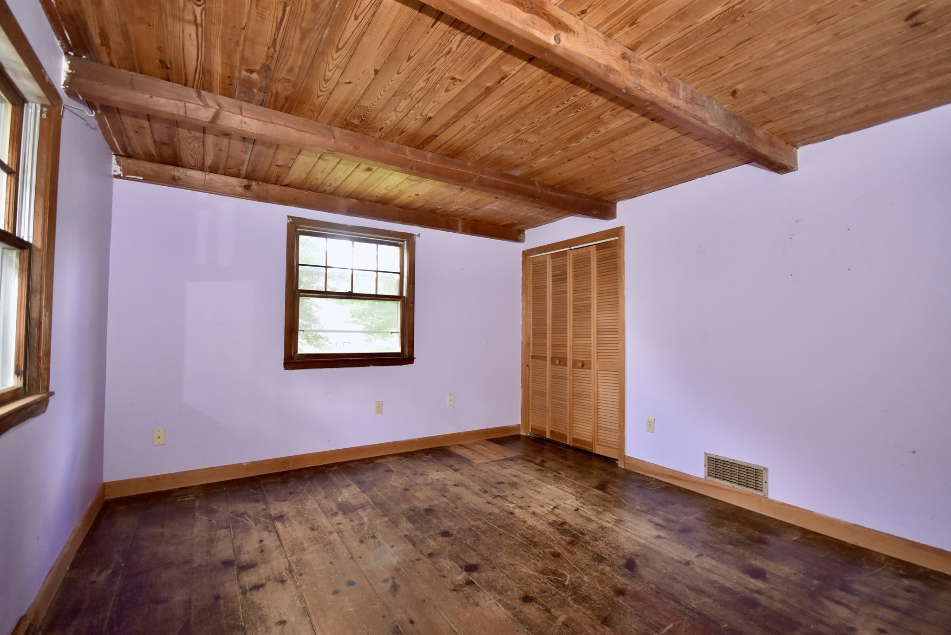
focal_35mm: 15
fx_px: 396
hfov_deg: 100.4
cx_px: 476
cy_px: 318
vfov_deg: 77.4
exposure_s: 1/60
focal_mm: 10
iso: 1250
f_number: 4
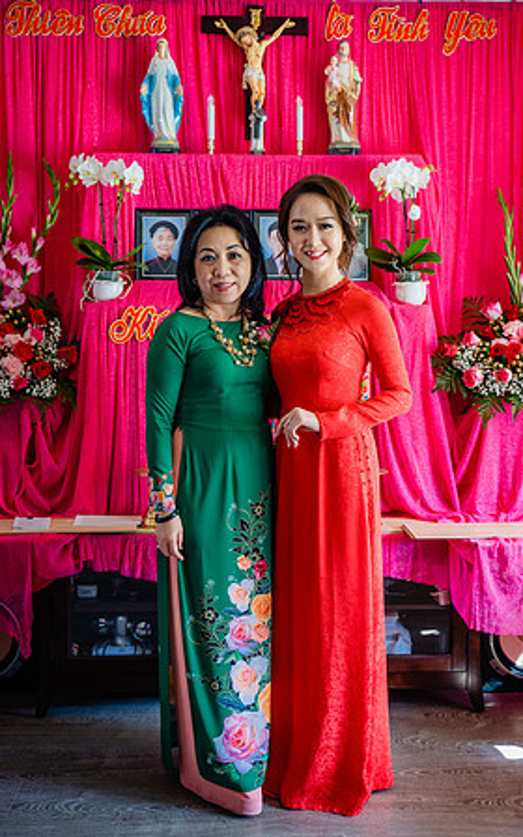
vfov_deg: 46.2
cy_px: 418
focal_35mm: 43
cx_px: 275
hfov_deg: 29.9
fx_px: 981
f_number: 3.2
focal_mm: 42
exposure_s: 1/125
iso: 1250
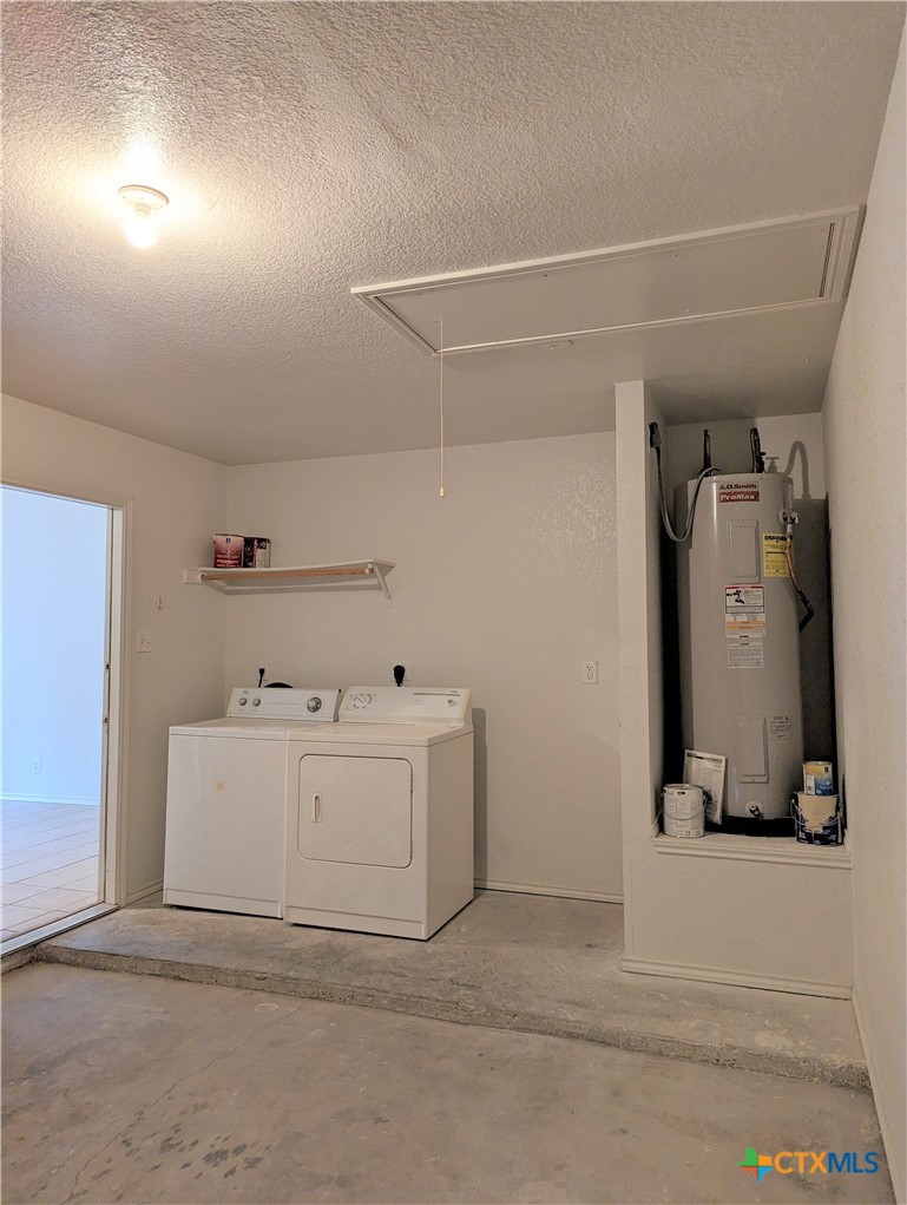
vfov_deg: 71.5
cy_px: 602
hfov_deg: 56.9
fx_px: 836
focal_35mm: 24
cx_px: 454
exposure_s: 1/23.8
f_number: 1.85
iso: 92
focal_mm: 6.81
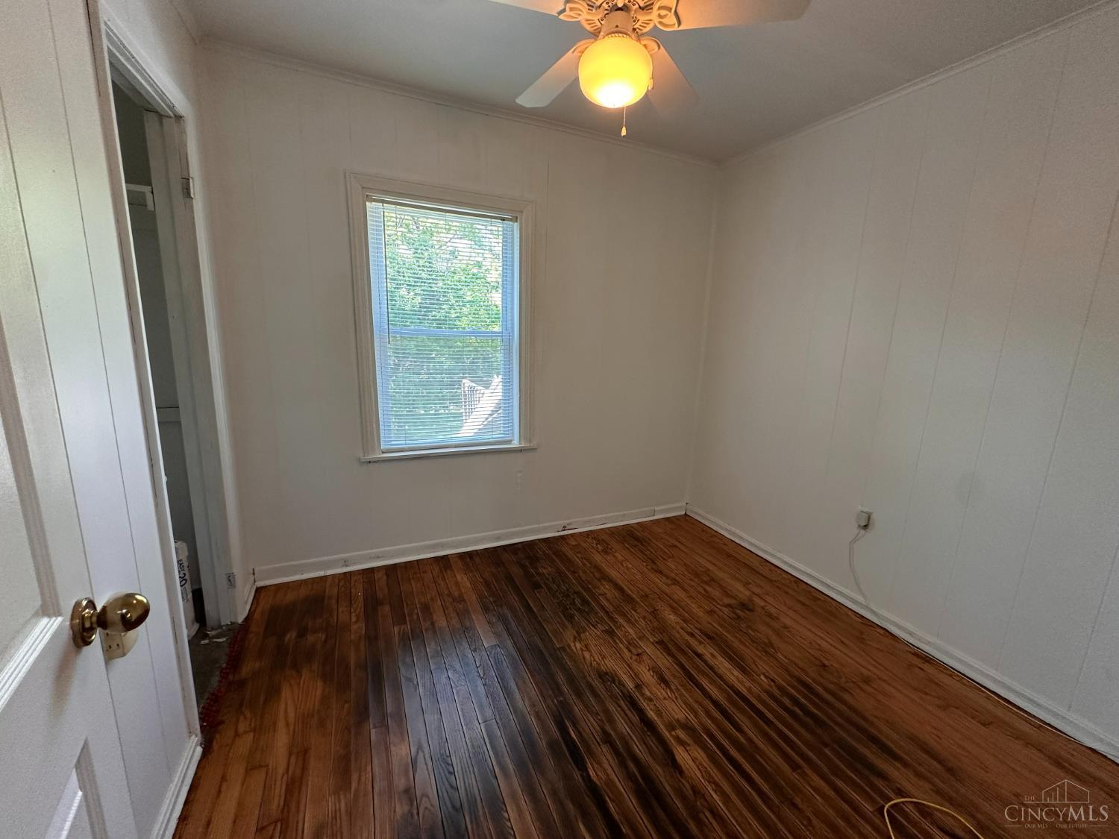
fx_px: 453
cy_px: 420
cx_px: 560
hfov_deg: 102.1
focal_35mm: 14
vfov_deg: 85.7
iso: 160
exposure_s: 1/60
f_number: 2.2
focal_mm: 2.22
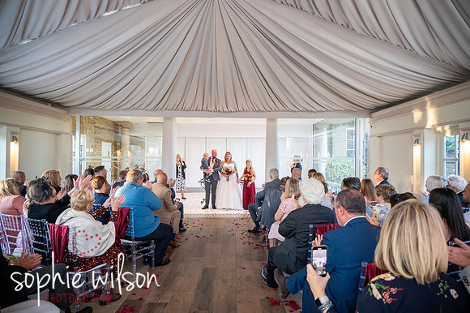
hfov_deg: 73.5
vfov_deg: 52.9
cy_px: 156
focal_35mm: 24
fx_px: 315
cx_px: 235
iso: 5000
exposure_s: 1/250
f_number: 4
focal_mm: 24
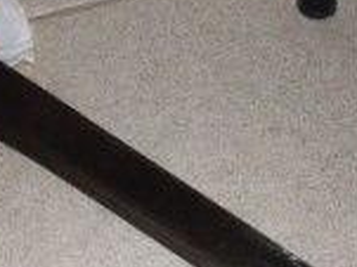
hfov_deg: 17.4
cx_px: 154
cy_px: 172
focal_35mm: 113
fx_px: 1164
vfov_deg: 13.1
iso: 100
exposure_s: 1/45
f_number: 2.8
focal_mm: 6.3
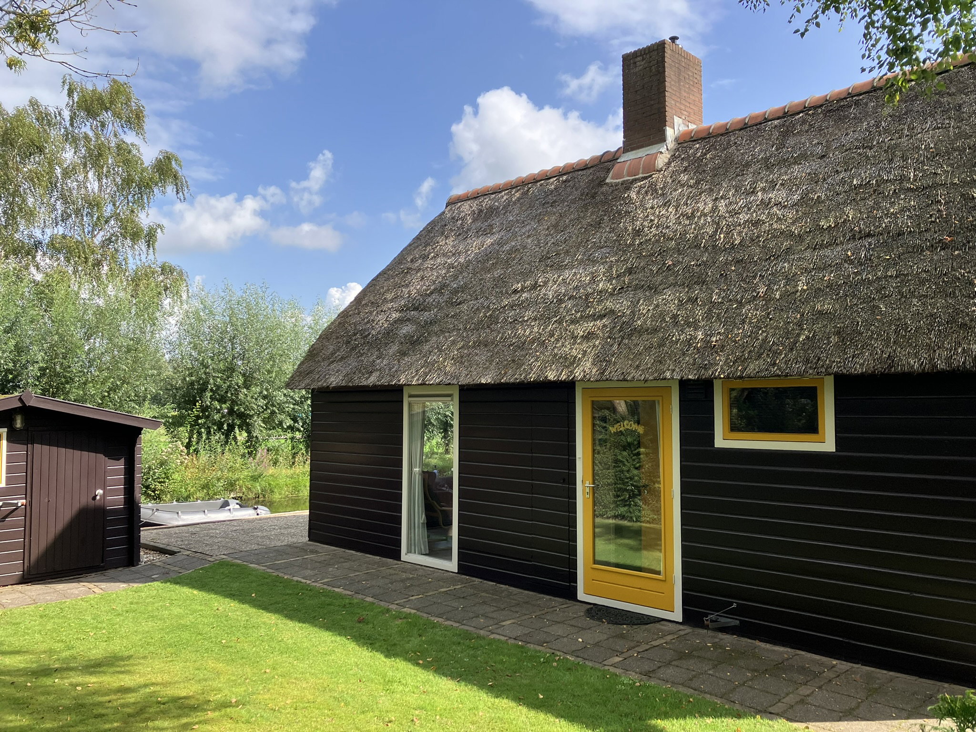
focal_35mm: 28
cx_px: 488
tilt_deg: +5.4
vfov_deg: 49.7
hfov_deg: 63.4
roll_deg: -0.1
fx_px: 789
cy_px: 366
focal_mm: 3.99
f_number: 1.8
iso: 32
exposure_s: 1/991
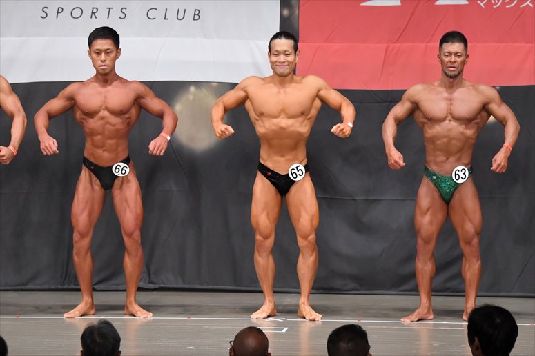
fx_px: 3001
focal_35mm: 202
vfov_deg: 6.8
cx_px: 268
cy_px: 178
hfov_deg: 10.2
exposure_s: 1/400
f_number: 5.6
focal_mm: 135
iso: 6400
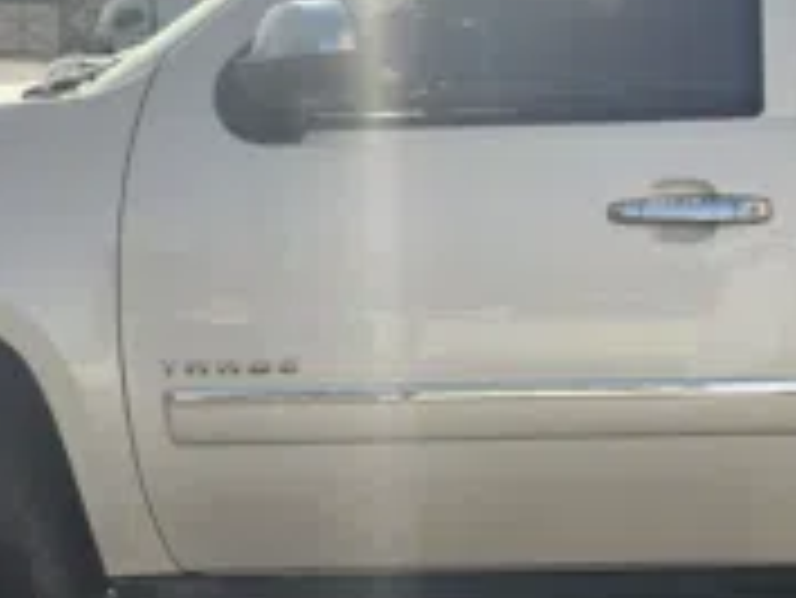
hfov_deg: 22.6
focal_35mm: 83
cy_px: 252
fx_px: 1910
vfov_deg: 17.8
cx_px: 805
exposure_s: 1/499
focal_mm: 6.3
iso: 10
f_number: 1.7
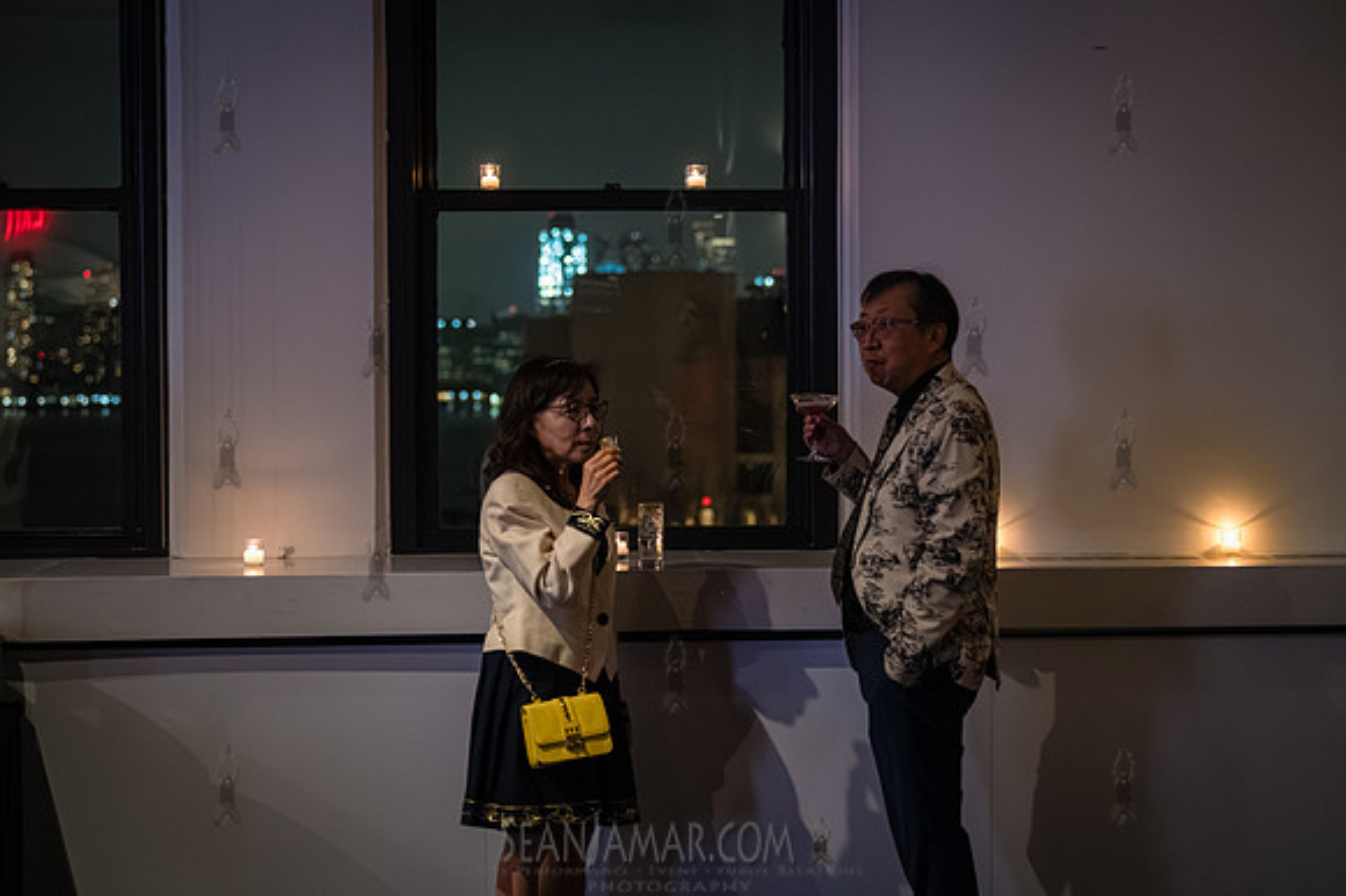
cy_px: 448
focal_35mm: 67
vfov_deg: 20.3
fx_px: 2504
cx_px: 673
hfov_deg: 30.1
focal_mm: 67
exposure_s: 1/250
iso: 12800
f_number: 2.8
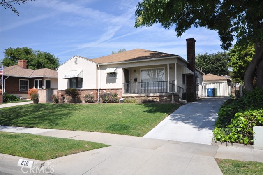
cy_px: 88
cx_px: 132
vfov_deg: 43.5
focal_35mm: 30
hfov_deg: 62.0
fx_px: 219
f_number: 5.6
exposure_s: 1/640
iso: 200
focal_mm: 20
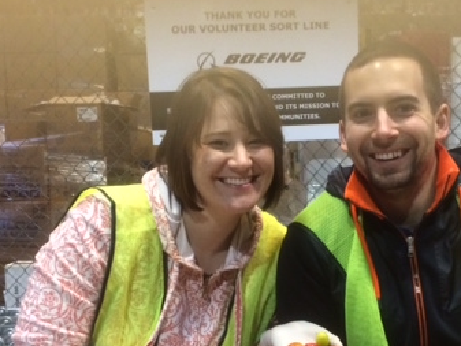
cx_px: 290
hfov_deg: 33.6
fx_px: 759
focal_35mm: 57
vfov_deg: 25.4
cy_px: 258
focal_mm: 4.12
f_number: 2.2
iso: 200
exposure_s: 1/30
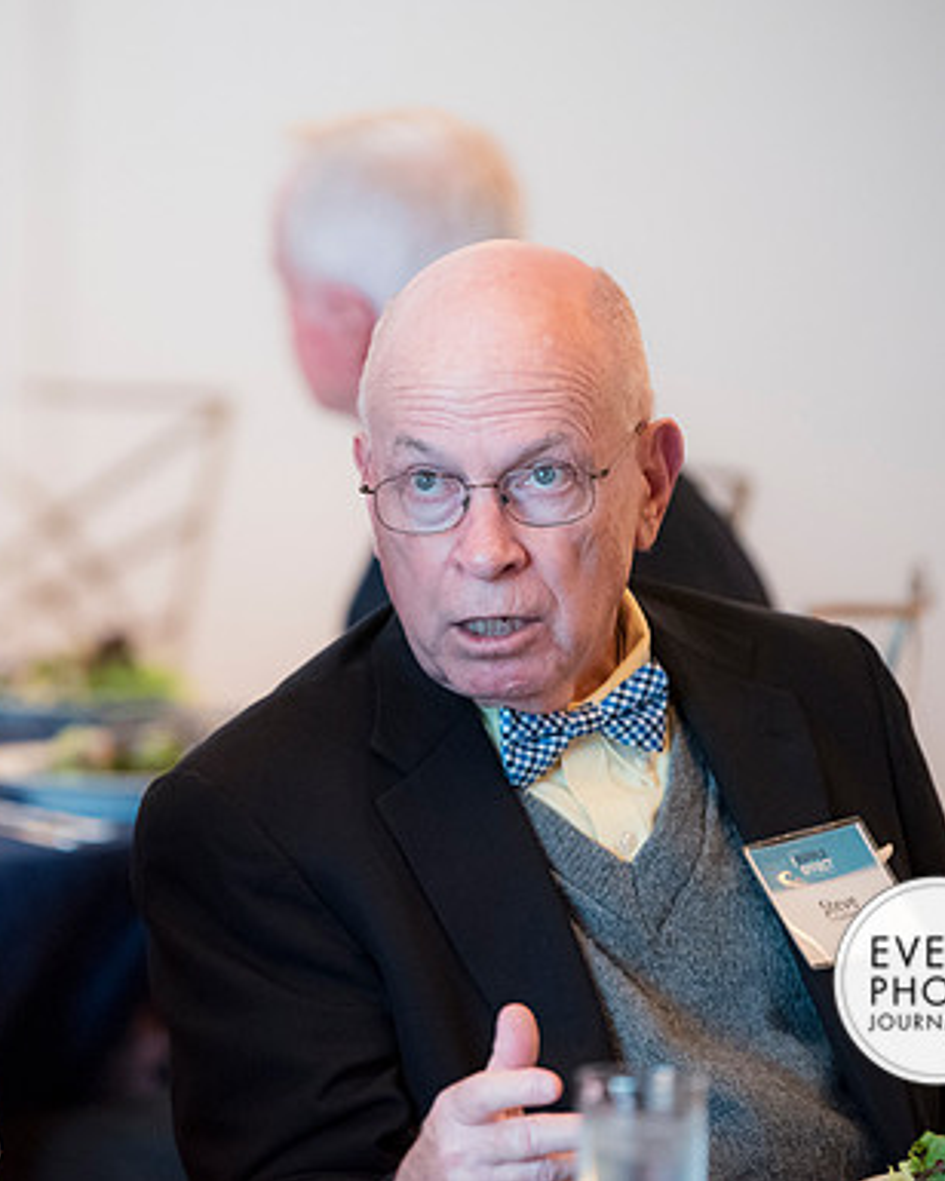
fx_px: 9894
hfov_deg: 5.5
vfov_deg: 6.8
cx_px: 255
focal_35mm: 283
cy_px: 590
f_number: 2.8
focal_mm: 200
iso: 6400
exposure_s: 1/60
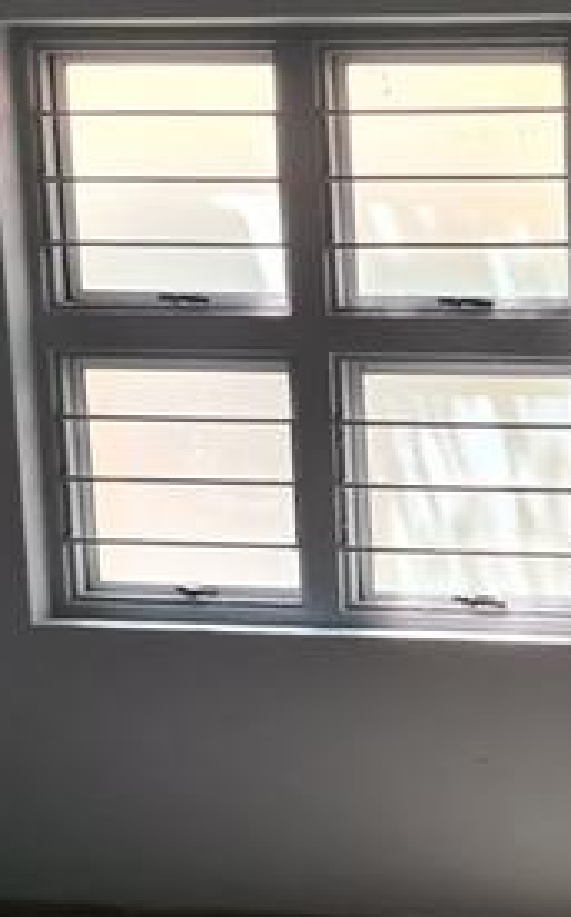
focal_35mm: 80
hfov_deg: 14.5
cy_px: 621
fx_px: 1996
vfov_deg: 25.7
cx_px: 993
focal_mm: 5.4
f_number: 1.8
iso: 400
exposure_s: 1/50
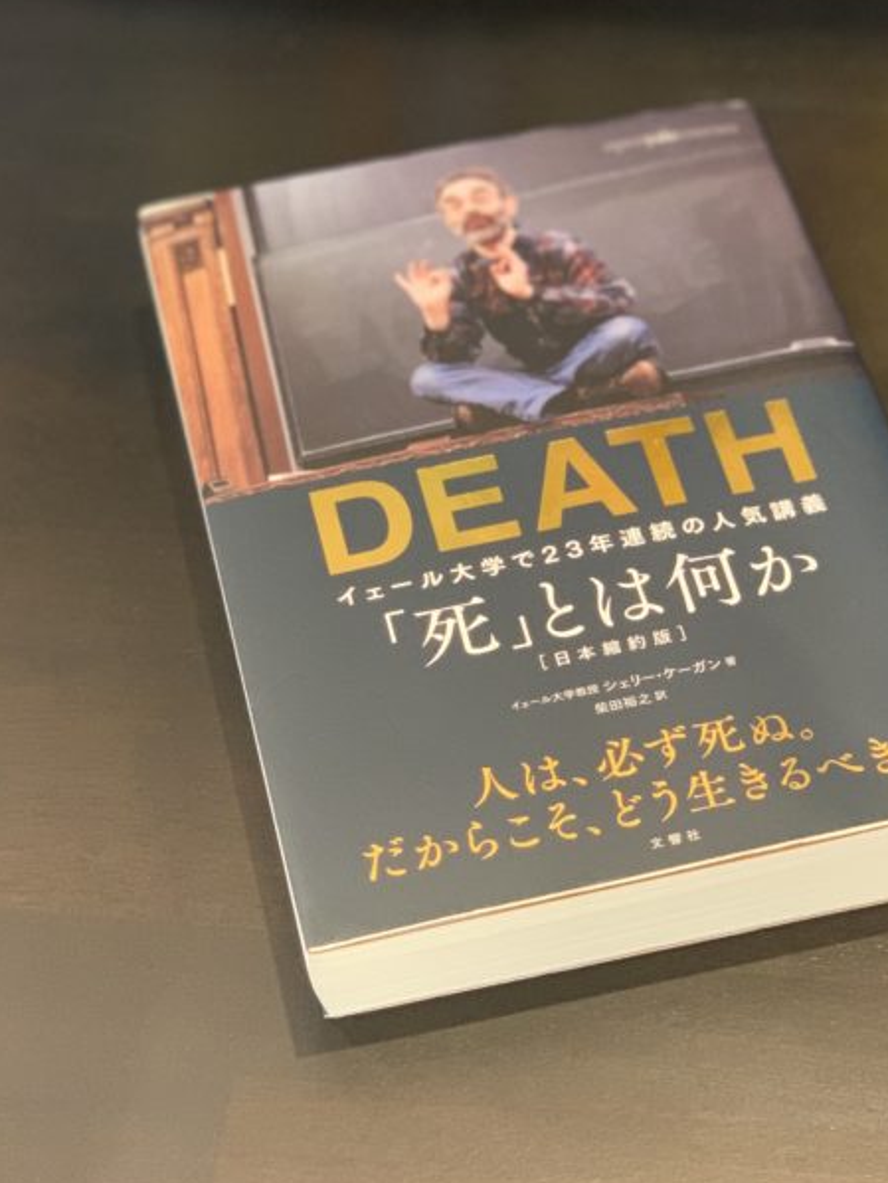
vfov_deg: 21.9
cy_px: 417
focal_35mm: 89
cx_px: 467
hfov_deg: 16.6
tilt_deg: -47.3
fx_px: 3042
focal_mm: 6
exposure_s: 1/53
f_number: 2.4
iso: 400
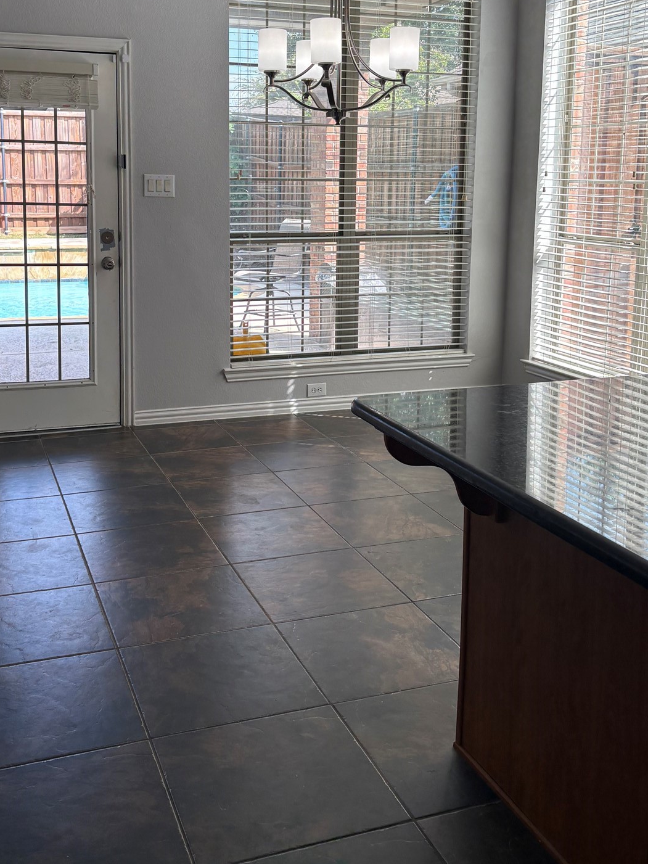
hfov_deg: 37.7
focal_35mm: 38
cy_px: 307
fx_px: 948
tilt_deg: -7.4
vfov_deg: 48.4
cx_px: 293
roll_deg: -0.1
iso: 64
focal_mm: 5.96
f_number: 1.6
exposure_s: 1/507
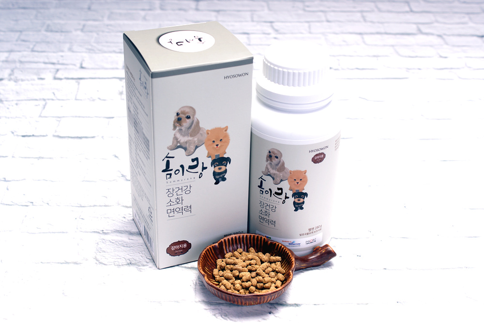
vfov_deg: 25.8
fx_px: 706
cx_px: 242
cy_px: 162
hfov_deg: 37.8
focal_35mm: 52
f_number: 6.3
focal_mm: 35
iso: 80
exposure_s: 1/160
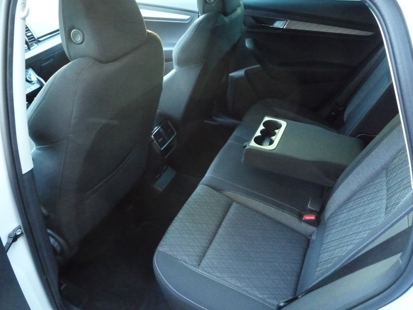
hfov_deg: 60.0
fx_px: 358
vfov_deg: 46.8
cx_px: 206
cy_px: 155
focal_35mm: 30
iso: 800
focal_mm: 5.2
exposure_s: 1/13
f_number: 3.3
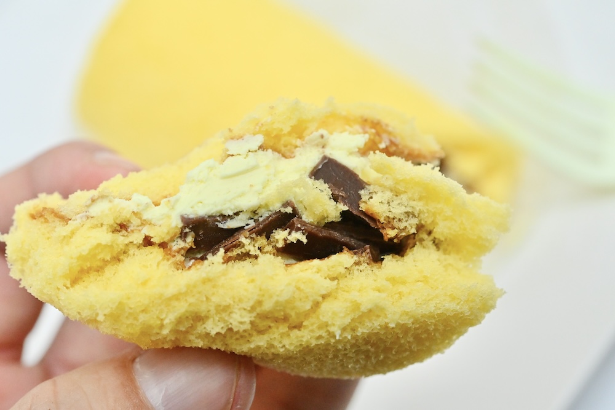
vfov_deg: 22.6
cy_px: 205
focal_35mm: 60
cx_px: 308
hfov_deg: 33.4
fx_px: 1025
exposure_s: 1/160
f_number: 10
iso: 6400
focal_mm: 60
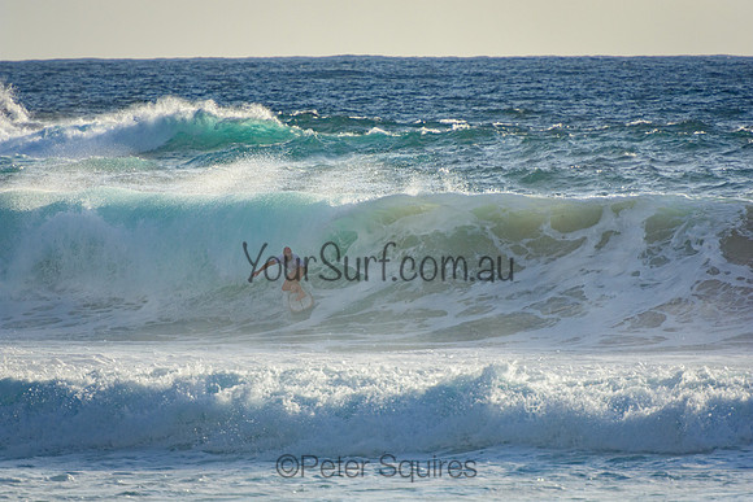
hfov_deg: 3.5
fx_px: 12239
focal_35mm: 585
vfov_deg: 2.4
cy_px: 251
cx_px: 376
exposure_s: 1/2000
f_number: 5.6
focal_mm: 390
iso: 320
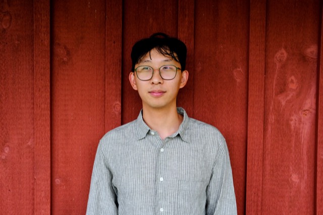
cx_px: 162
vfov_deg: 37.8
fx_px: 314
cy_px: 108
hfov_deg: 54.5
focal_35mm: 35
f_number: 11
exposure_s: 1/125
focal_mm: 23
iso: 1000
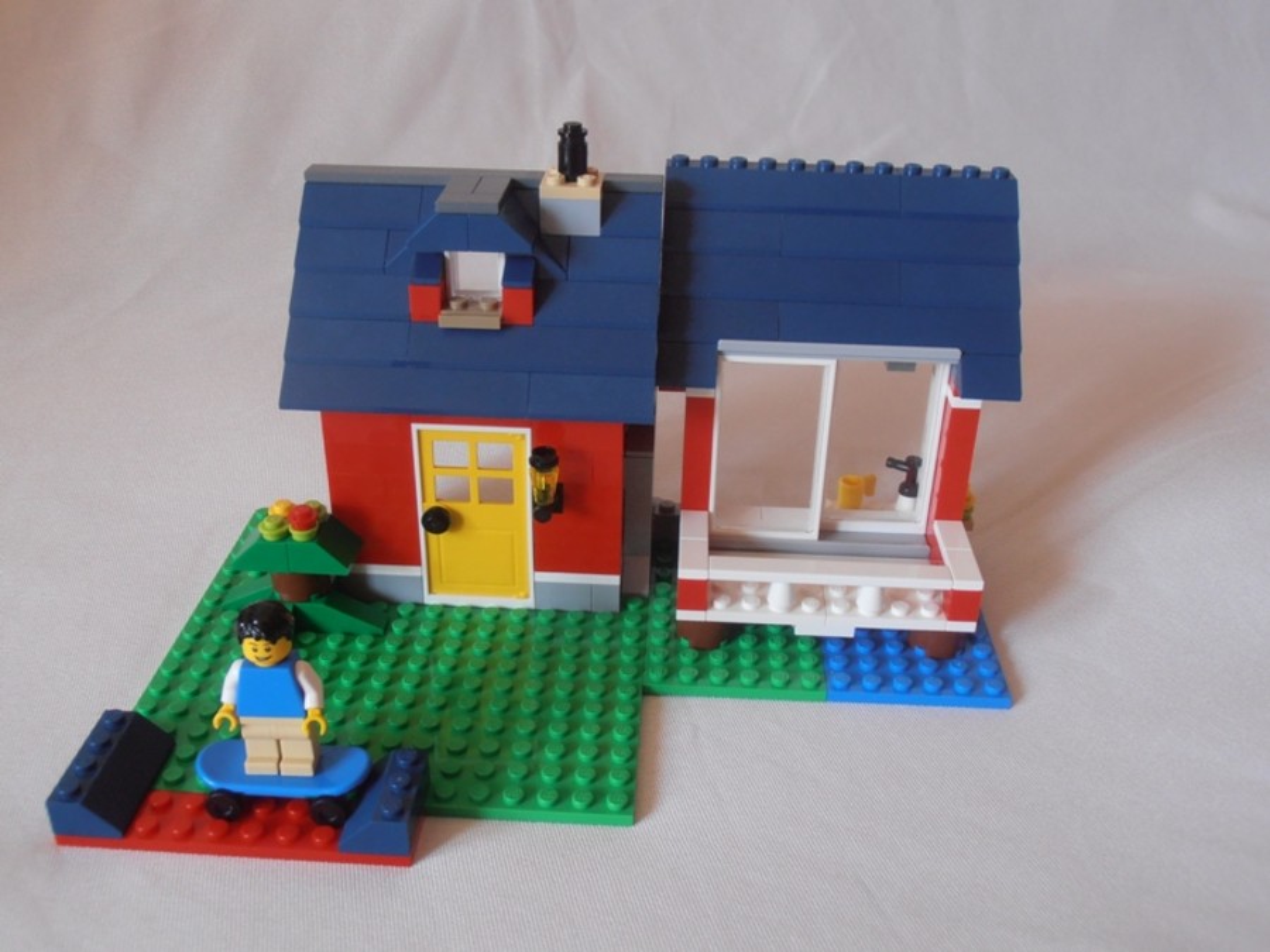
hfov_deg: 50.1
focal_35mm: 37
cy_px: 476
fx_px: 1357
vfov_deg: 38.7
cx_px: 635
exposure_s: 1/40
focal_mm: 6.61
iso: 125
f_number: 3.9
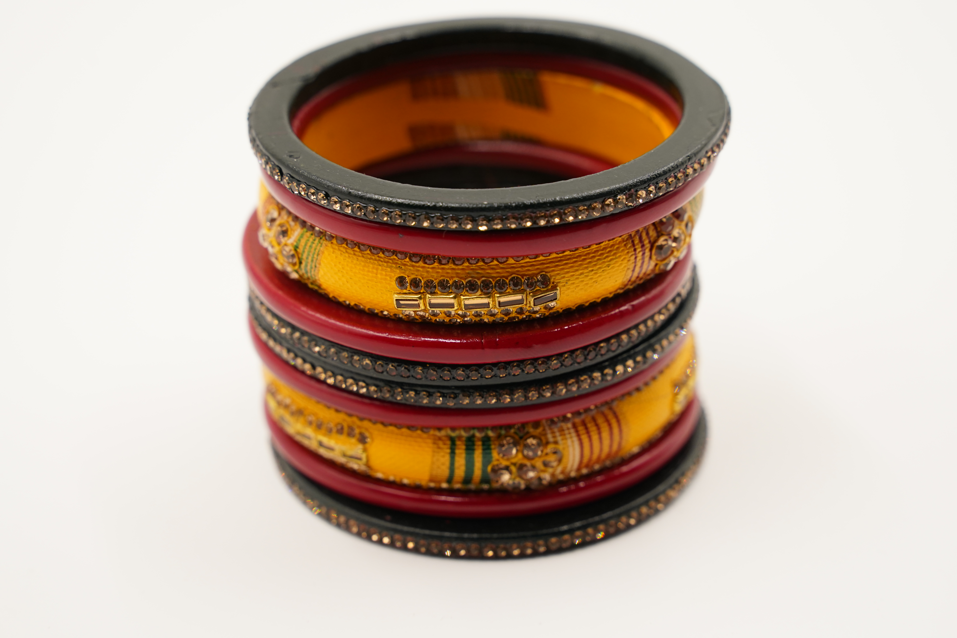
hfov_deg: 27.0
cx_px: 478
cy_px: 319
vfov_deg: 18.2
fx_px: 1994
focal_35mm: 75
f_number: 7.1
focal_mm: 75
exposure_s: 1/250
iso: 1600
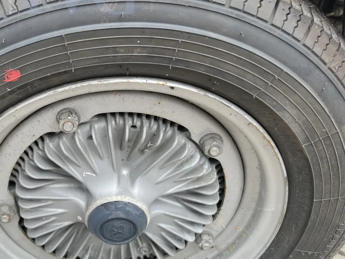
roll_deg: -2.8
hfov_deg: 41.1
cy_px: 148
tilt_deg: -33.9
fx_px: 449
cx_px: 94
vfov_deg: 32.1
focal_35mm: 45
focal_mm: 5.7
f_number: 1.5
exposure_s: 1/461
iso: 50
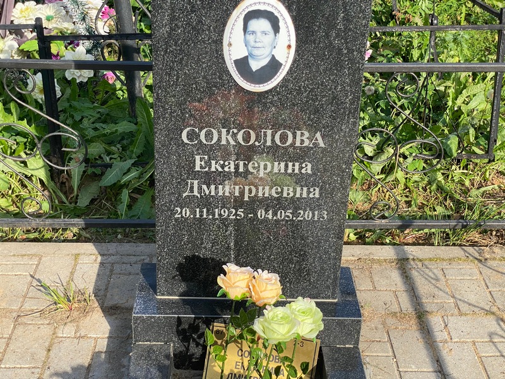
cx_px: 252
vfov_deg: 28.0
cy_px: 190
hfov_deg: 36.8
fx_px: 759
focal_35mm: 52
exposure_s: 1/657
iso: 20
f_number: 2
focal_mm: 6
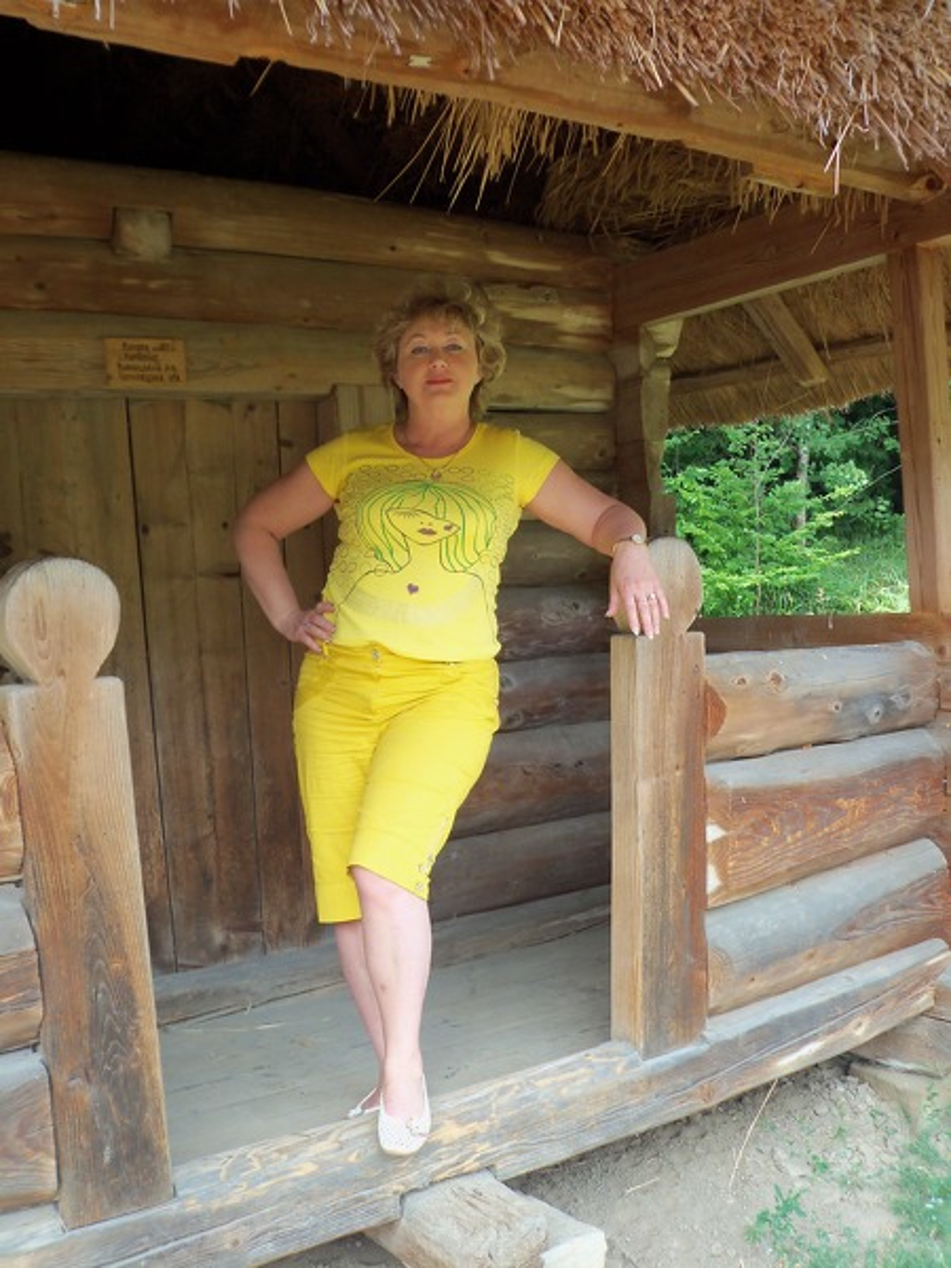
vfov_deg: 54.0
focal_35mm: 34
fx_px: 1245
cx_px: 476
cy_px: 634
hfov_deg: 41.8
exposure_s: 1/80
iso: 80
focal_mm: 5.7
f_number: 2.9
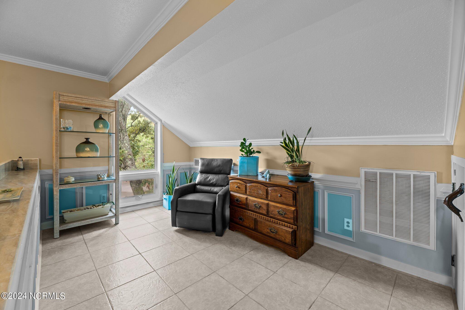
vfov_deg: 81.2
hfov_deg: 104.3
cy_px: 155
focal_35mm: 14
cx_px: 232
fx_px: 181
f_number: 9
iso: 400
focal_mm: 14
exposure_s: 1.6
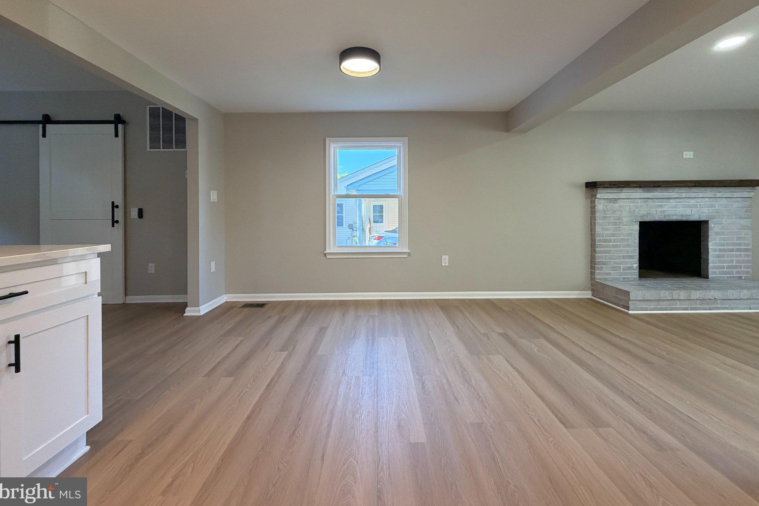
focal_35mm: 15
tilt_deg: +0.0
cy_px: 215
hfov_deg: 100.4
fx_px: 316
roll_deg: +1.1
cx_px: 383
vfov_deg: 76.8
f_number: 2.2
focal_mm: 2.22
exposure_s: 1/120
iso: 250
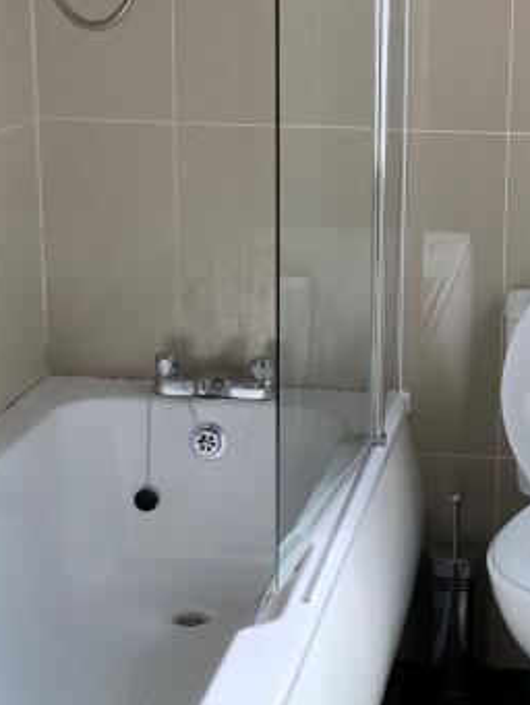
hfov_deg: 16.9
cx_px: 387
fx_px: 1775
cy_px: 360
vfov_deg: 22.5
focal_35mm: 87
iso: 16
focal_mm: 3
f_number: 1.8
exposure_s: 1/284
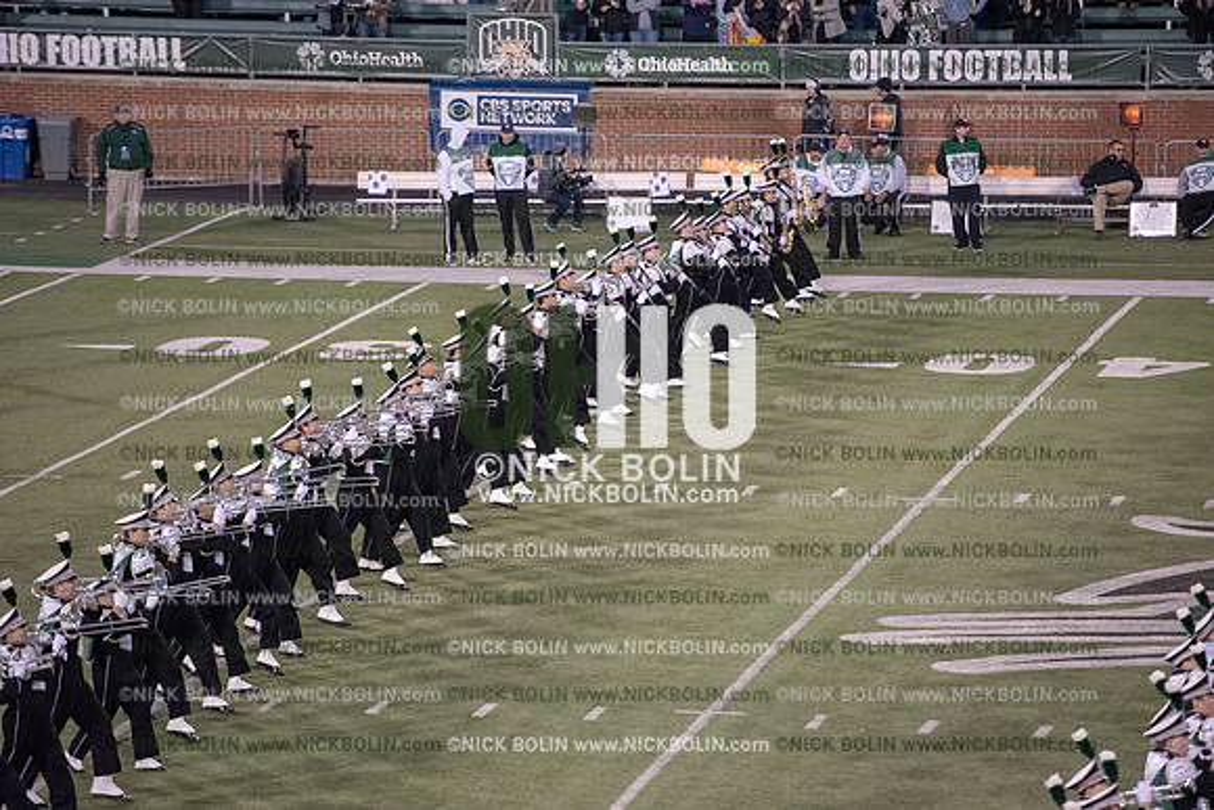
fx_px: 6746
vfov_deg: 6.9
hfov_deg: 10.3
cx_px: 607
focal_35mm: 200
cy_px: 405
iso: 5000
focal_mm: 200
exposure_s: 1/1250
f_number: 3.2
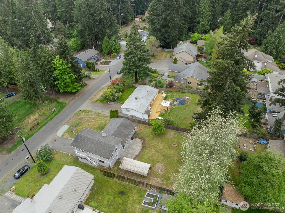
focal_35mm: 24
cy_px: 106
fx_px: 197
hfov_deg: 71.6
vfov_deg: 56.7
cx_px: 142
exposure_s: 1/400
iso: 110
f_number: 2.8
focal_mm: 12.29
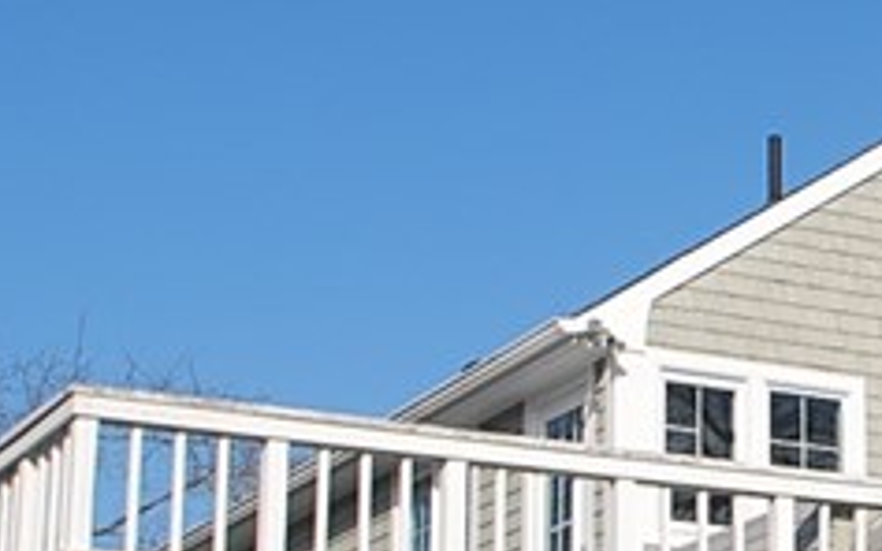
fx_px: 3364
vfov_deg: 9.4
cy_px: 264
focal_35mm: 140
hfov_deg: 14.6
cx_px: 958
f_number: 9
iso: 100
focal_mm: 20
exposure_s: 1/250
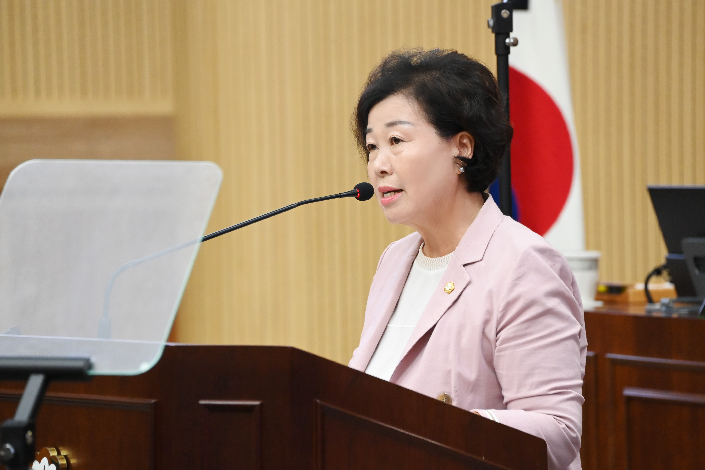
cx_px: 352
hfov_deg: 6.9
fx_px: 5875
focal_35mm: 300
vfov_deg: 4.6
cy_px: 235
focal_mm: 300
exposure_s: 1/250
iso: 8000
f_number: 6.3
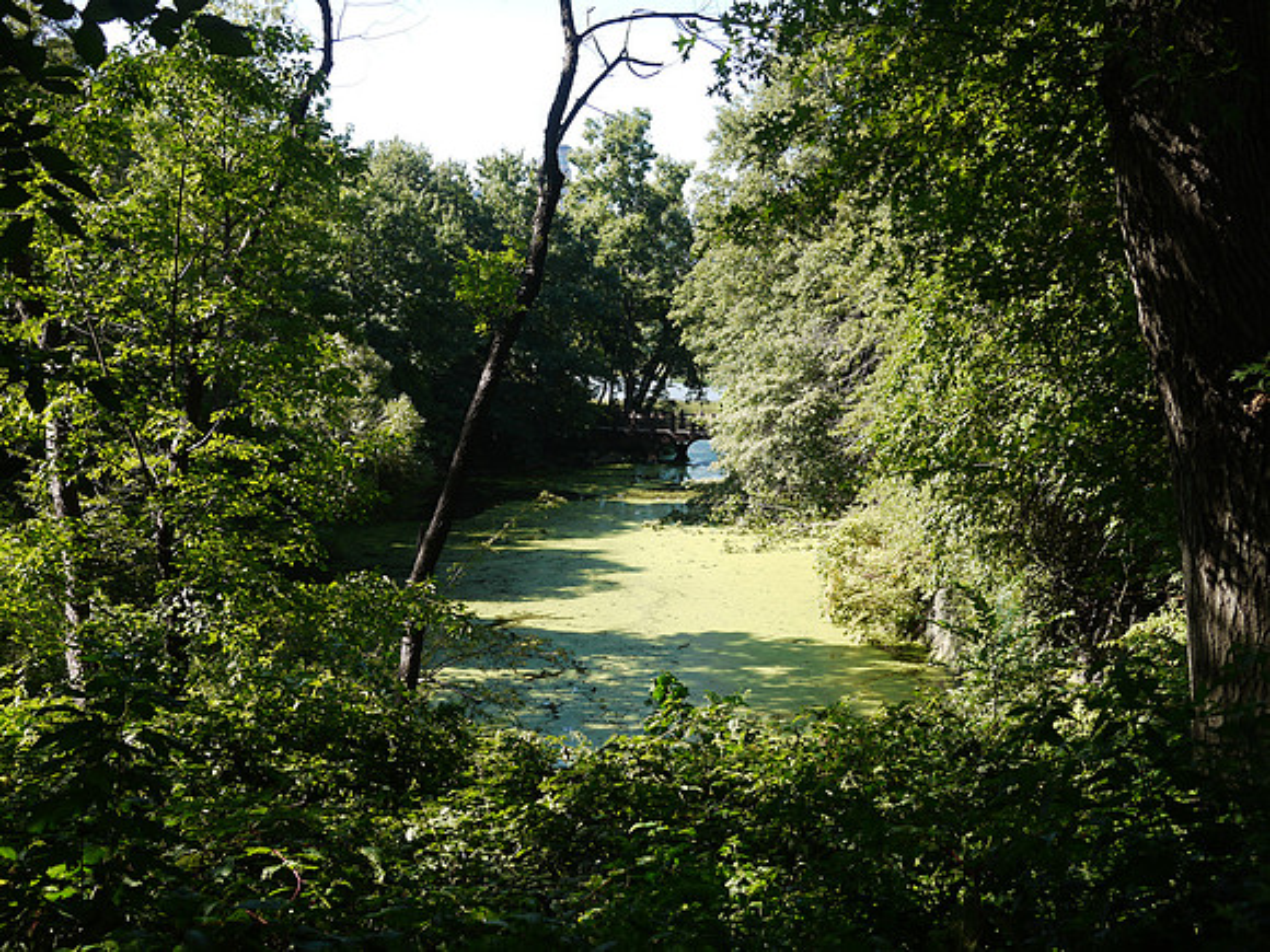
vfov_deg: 36.0
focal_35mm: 40
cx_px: 635
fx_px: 1468
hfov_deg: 46.8
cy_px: 476
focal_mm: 20
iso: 100
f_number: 4
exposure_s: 1/250
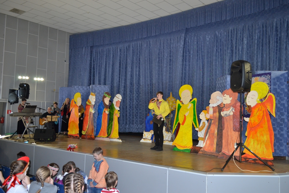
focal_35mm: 33
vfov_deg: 40.0
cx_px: 144
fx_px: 265
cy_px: 96
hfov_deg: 57.2
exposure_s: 1/60
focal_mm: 22
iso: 720
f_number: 3.8
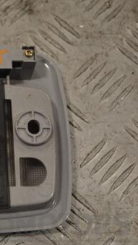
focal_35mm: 100
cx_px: -73
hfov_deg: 11.6
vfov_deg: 21.3
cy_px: 128
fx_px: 650
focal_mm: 36
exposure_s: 1/125
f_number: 5.6
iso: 280
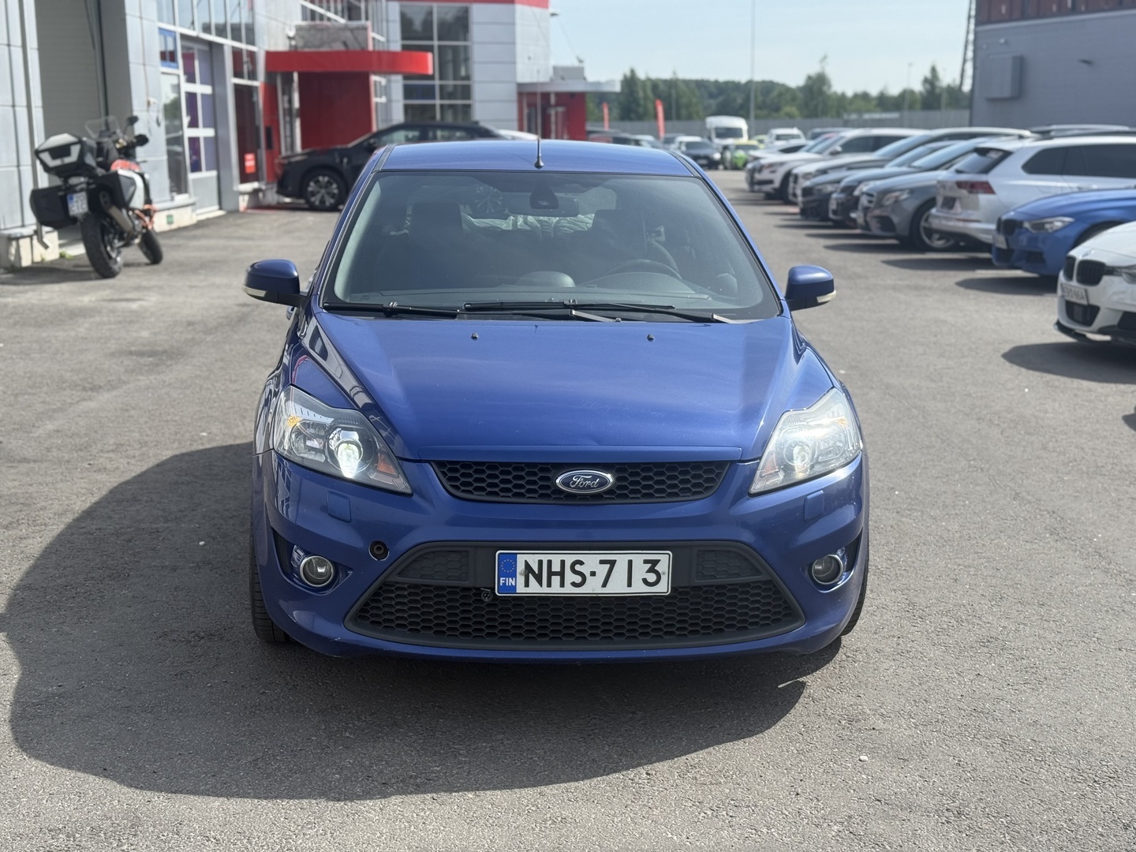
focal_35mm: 48
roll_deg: +0.6
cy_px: 426
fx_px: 1575
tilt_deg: -10.4
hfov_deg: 39.7
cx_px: 568
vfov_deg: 30.3
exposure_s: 1/3096
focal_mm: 6.76
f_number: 1.78
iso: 80
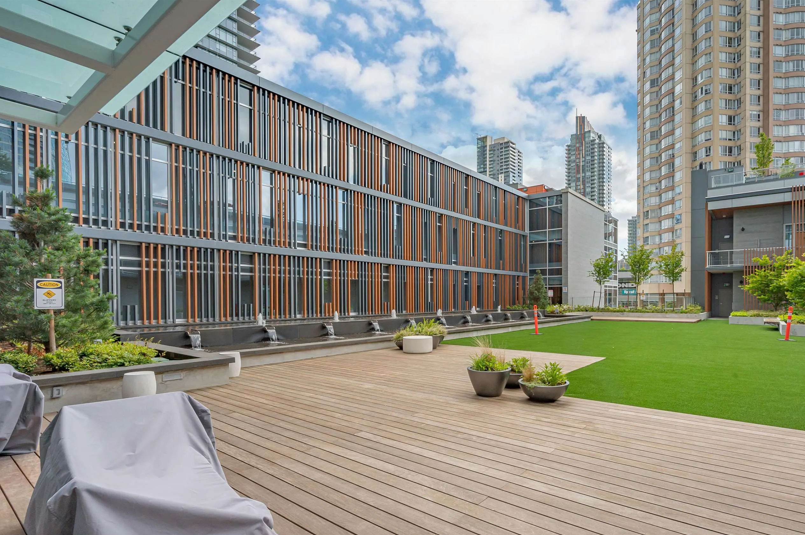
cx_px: 458
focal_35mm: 17
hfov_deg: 92.7
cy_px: 324
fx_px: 380
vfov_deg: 69.5
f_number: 14
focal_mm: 14
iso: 100
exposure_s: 1/100
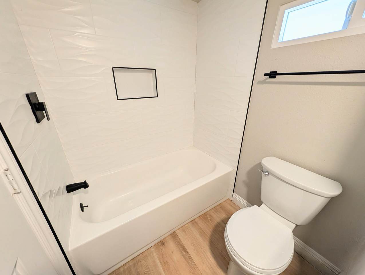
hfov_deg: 110.5
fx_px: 127
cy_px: 138
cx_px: 182
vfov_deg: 94.6
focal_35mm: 12
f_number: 1.7
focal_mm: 2.02
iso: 135
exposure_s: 1/64.1
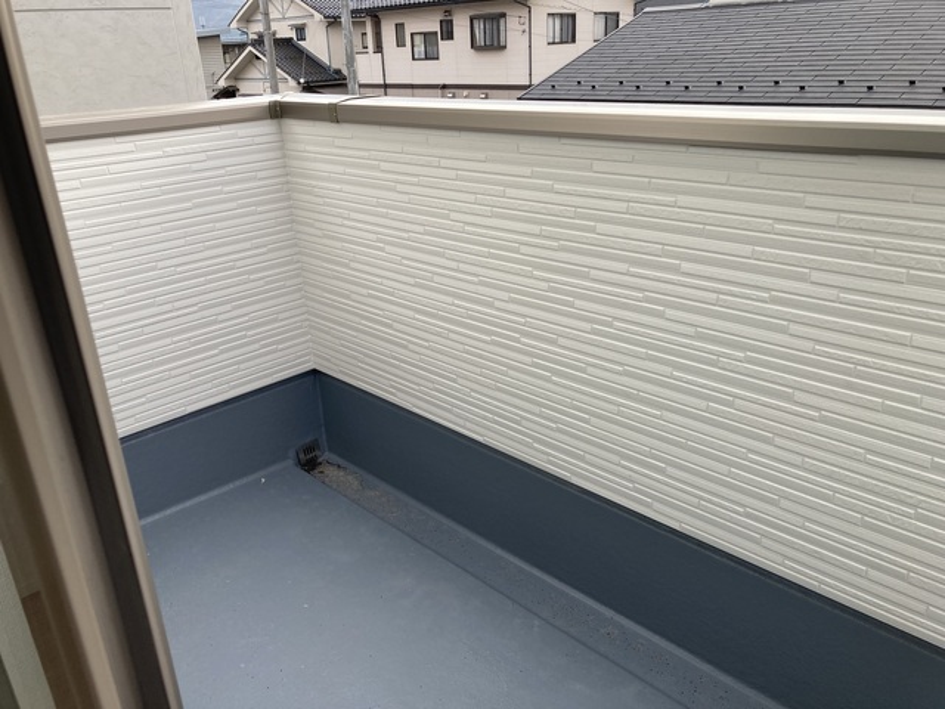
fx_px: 764
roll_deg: +3.2
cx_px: 472
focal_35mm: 28
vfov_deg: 49.7
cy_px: 354
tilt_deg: -22.6
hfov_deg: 63.4
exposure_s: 1/312
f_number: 1.8
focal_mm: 3.99
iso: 20
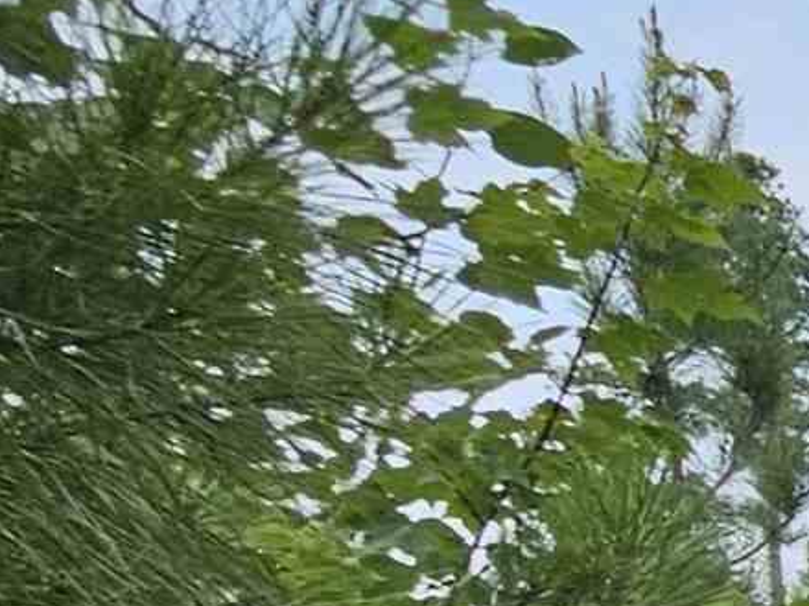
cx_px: 2768
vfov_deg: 15.0
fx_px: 2126
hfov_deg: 9.8
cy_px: 926
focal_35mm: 91
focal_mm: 2.2
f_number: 2.2
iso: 50
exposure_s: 1/1061
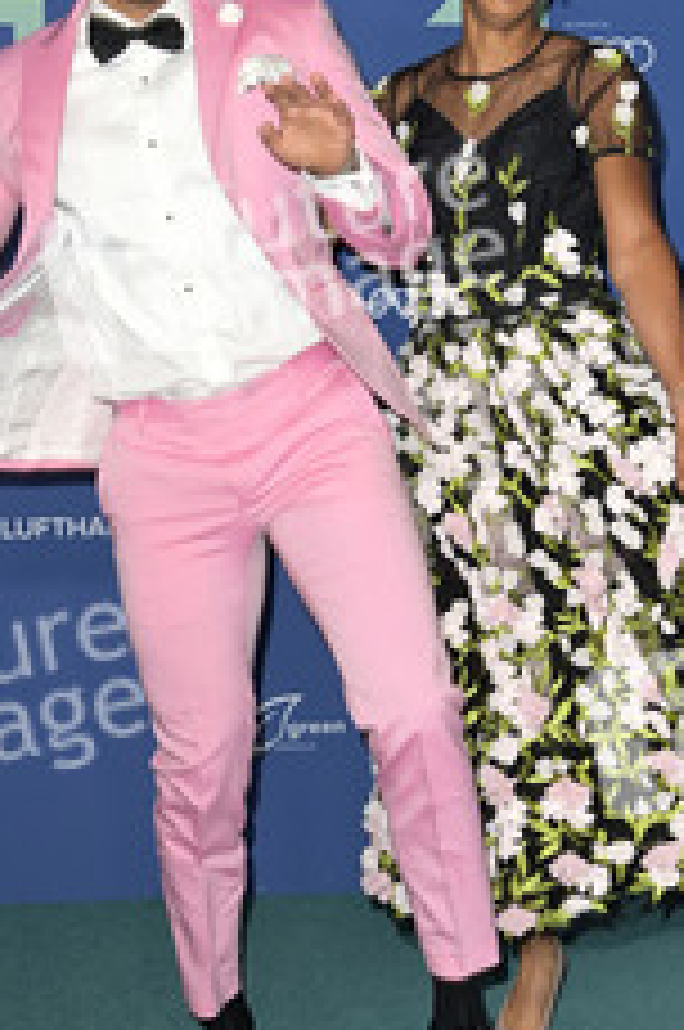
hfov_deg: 21.5
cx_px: 405
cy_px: 486
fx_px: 1801
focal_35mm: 63
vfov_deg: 31.9
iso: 800
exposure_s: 1/200
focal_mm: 36
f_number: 5.6
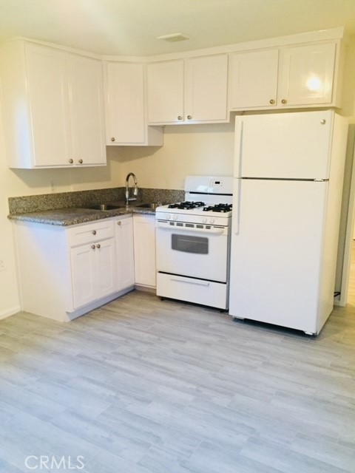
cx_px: 178
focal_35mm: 29
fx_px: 397
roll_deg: -0.1
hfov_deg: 48.2
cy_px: 236
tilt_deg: -12.1
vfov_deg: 61.7
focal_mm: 4.15
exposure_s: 1/30
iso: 200
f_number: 2.2
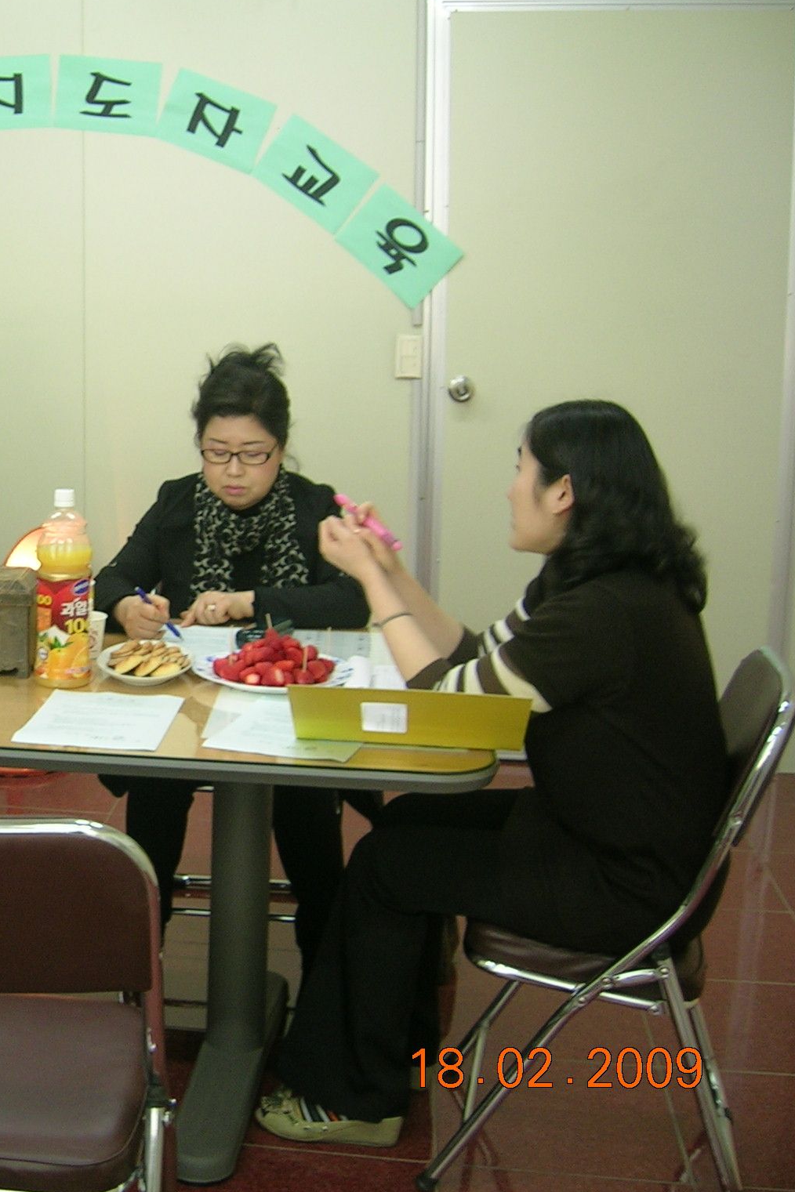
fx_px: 1623
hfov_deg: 26.2
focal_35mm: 49
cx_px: 11
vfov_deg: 40.3
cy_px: 592
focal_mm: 5.4
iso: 50
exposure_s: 1/13.3
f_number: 2.8
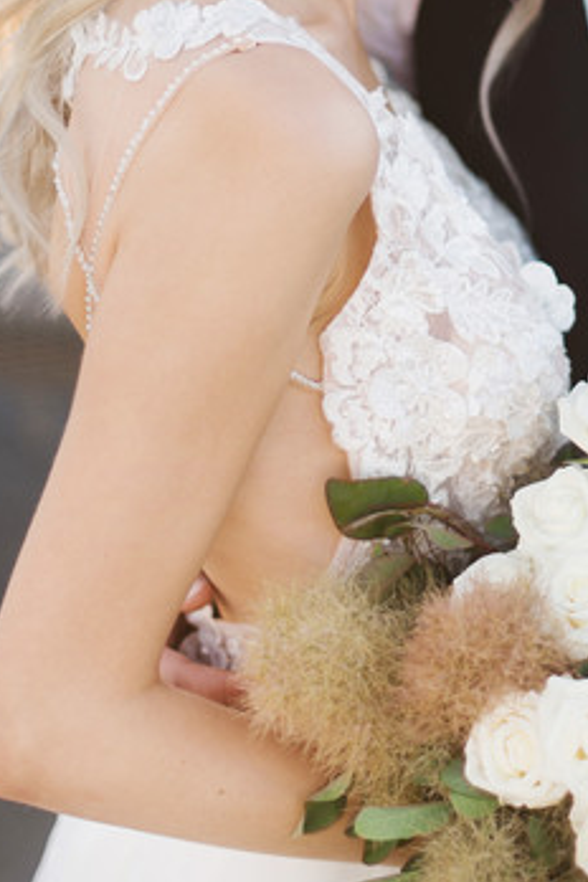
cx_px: 527
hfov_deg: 10.7
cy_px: 198
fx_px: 3111
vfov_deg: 16.0
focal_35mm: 127
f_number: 1.4
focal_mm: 50
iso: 100
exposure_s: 1/1000
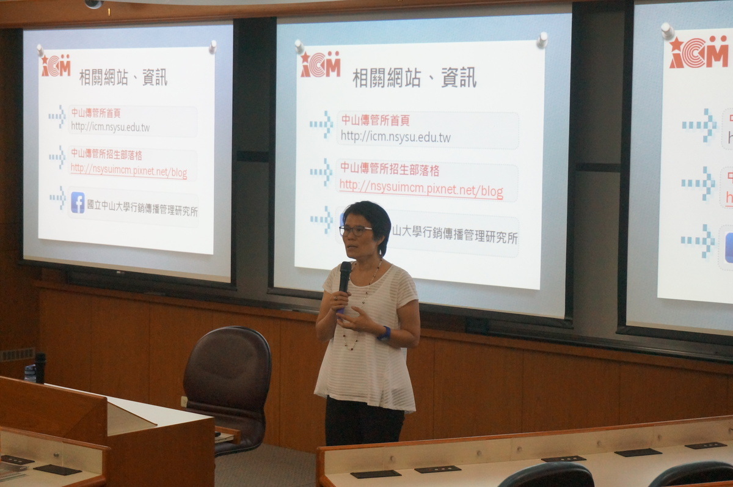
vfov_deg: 18.1
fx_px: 1525
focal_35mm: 75
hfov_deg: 27.0
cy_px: 244
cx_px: 366
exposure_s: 1/160
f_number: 5.6
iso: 3200
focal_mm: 50
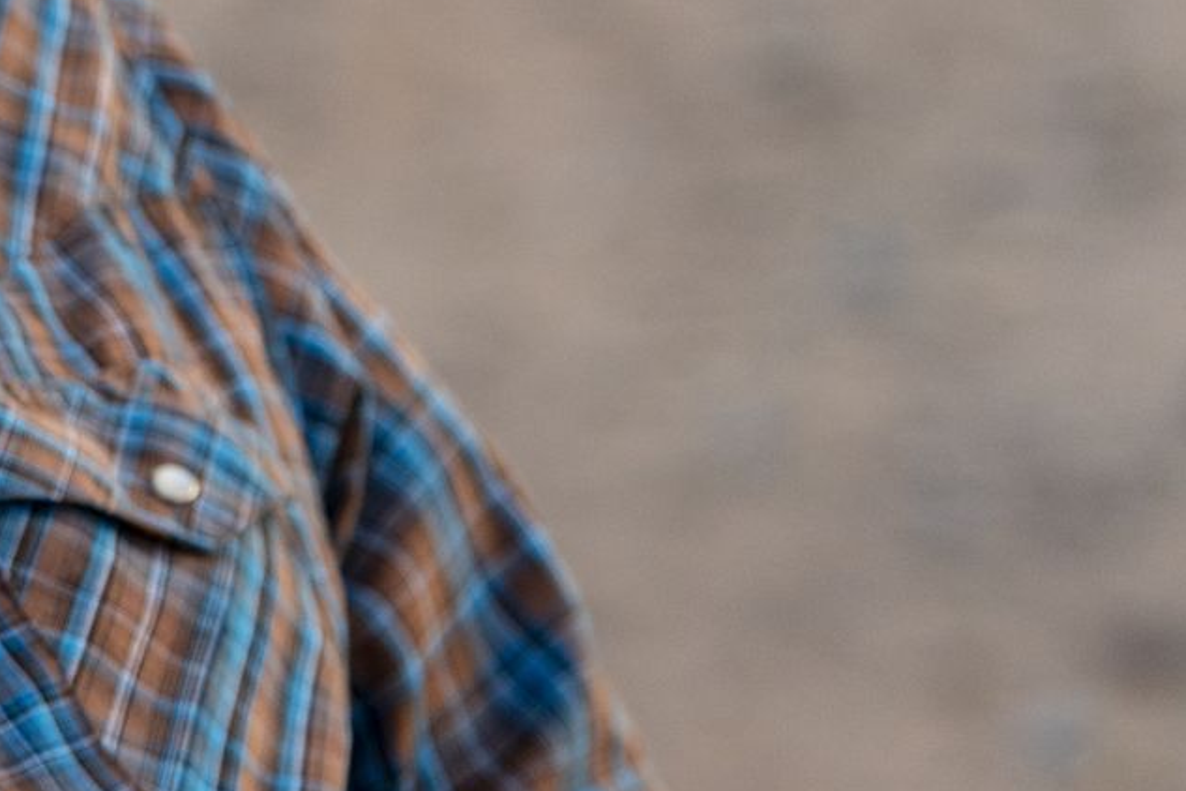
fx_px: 15977
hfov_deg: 4.2
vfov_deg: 2.8
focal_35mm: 485
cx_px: -605
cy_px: 111
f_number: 4
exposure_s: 1/500
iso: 1600
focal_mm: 150
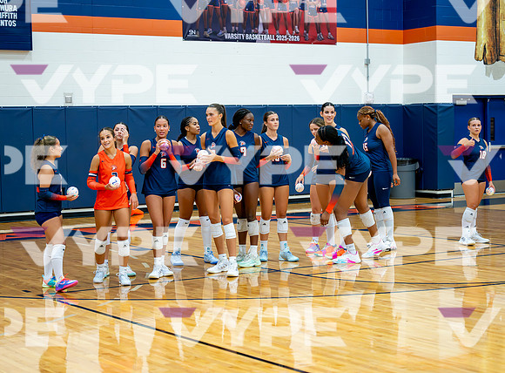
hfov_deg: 26.1
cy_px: 186
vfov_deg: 19.4
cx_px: 246
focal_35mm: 75
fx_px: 1088
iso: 4500
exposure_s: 1/800
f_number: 2.8
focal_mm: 70
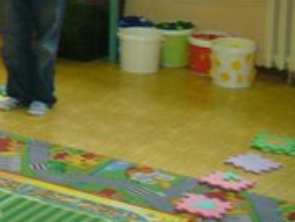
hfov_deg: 13.5
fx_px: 1127
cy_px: -100
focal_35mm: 132
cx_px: -226
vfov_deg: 10.9
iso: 160
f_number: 2.8
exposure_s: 1/30
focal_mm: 6.1
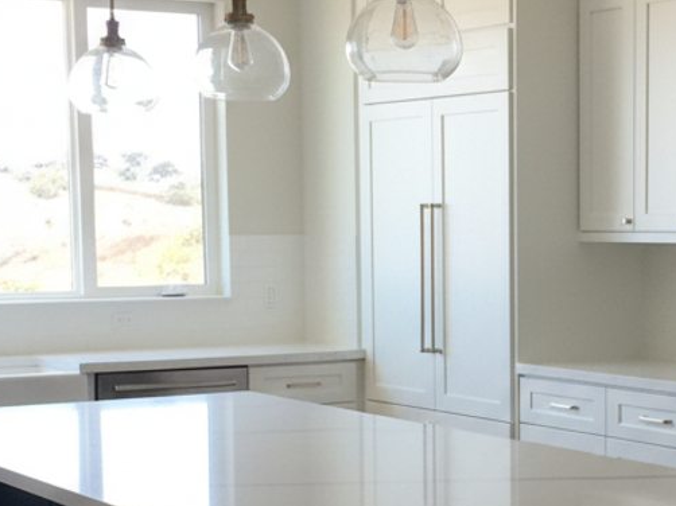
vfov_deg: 26.0
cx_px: 552
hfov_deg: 33.8
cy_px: 410
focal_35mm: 55
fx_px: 1074
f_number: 1.8
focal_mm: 6.4
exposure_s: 1/1389
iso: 1391
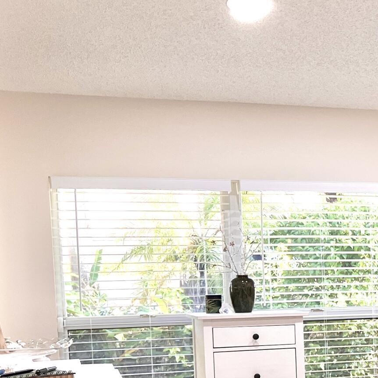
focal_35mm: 80
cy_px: 345
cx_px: 517
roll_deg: +1.1
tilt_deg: -5.7
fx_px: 988
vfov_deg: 21.2
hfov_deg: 19.6
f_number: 1.5
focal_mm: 5.7
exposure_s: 1/120
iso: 100
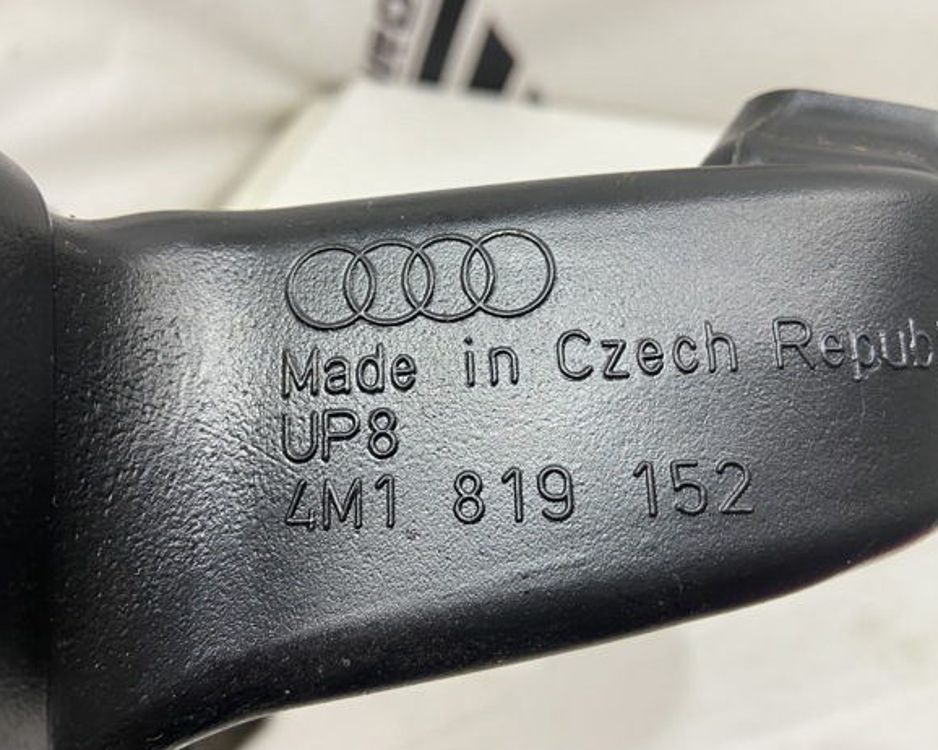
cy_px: 371
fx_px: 749
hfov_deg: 64.1
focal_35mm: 27
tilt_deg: -52.8
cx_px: 466
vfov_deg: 53.2
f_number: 1.8
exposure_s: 1/50
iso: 80
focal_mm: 4.25
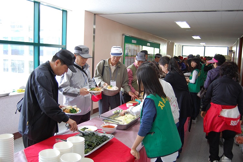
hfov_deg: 57.3
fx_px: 223
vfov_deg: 39.9
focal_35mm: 33
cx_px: 122
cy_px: 81
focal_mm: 22
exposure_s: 1/40
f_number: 3.8
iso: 400
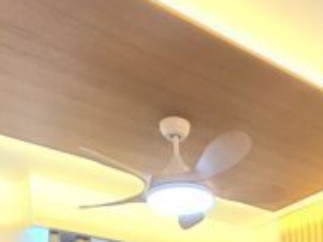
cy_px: 436
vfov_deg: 20.0
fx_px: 495
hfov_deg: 35.3
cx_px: 244
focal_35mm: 53
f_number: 1.9
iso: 200
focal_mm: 2.2
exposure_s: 1/120
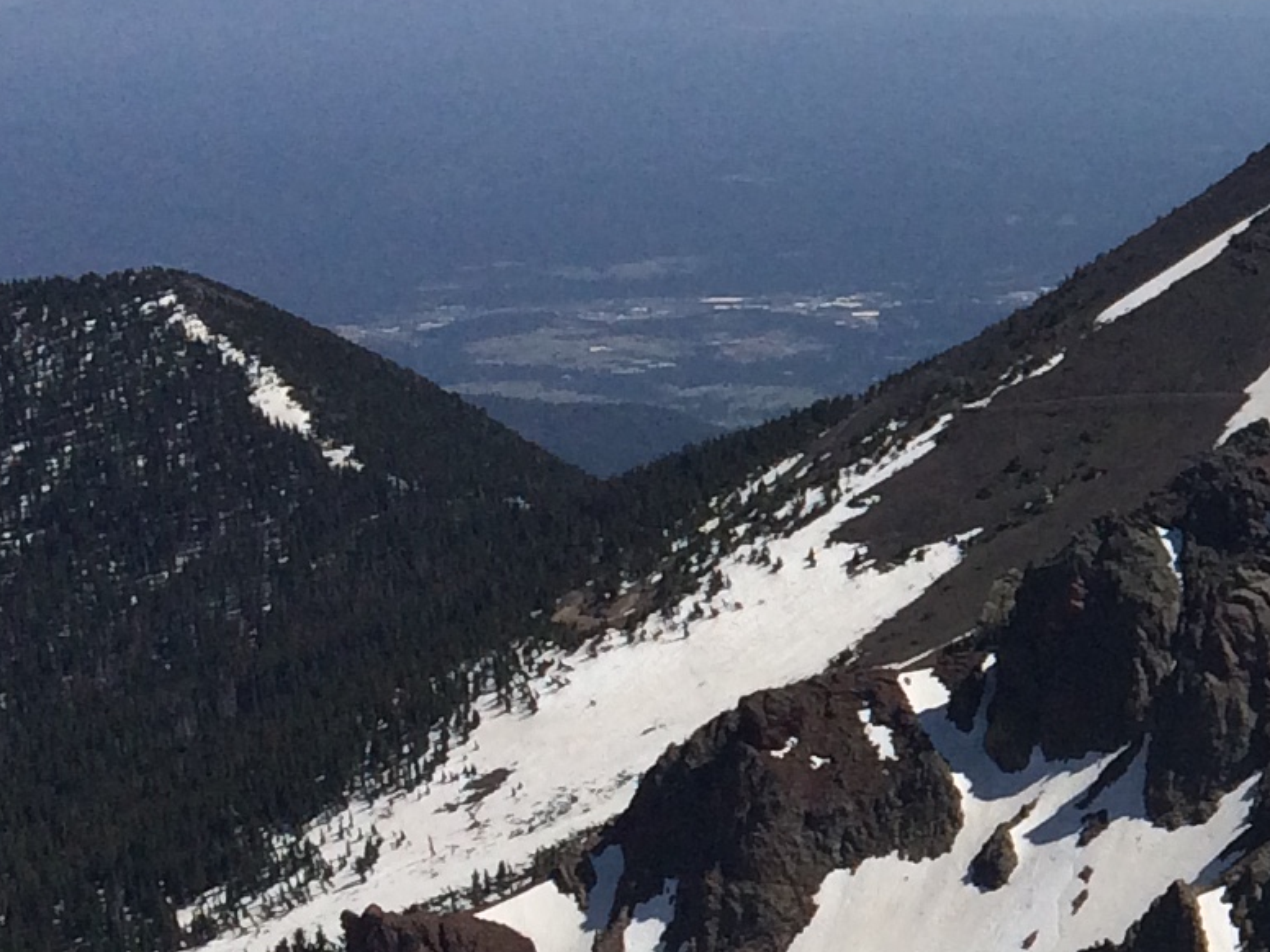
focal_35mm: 122
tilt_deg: -12.3
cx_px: 2319
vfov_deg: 12.1
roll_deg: +0.8
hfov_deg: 14.2
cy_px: 662
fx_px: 4476
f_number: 2.2
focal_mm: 4.15
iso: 32
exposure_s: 1/5128
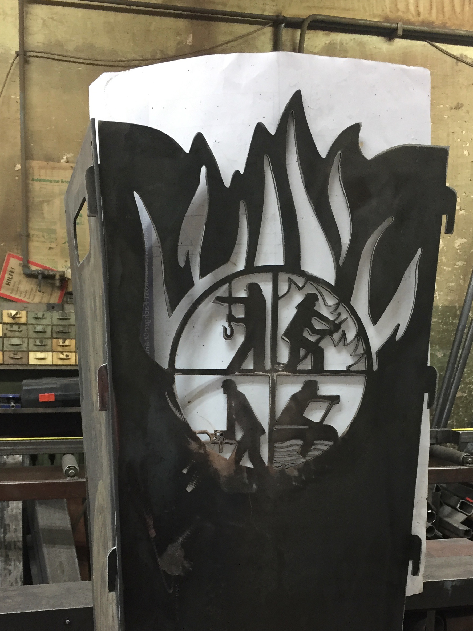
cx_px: 240
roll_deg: -0.7
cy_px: 416
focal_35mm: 40
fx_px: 729
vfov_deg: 46.1
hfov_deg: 36.0
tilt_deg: -5.7
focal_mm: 4.15
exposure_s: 1/33
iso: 160
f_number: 2.2
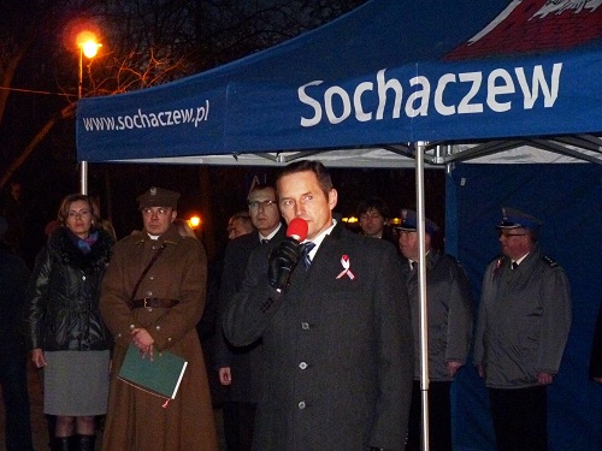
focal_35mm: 101
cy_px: 226
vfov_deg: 14.6
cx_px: 301
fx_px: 1756
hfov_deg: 19.4
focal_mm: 18
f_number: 3.6
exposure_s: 1/30
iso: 500
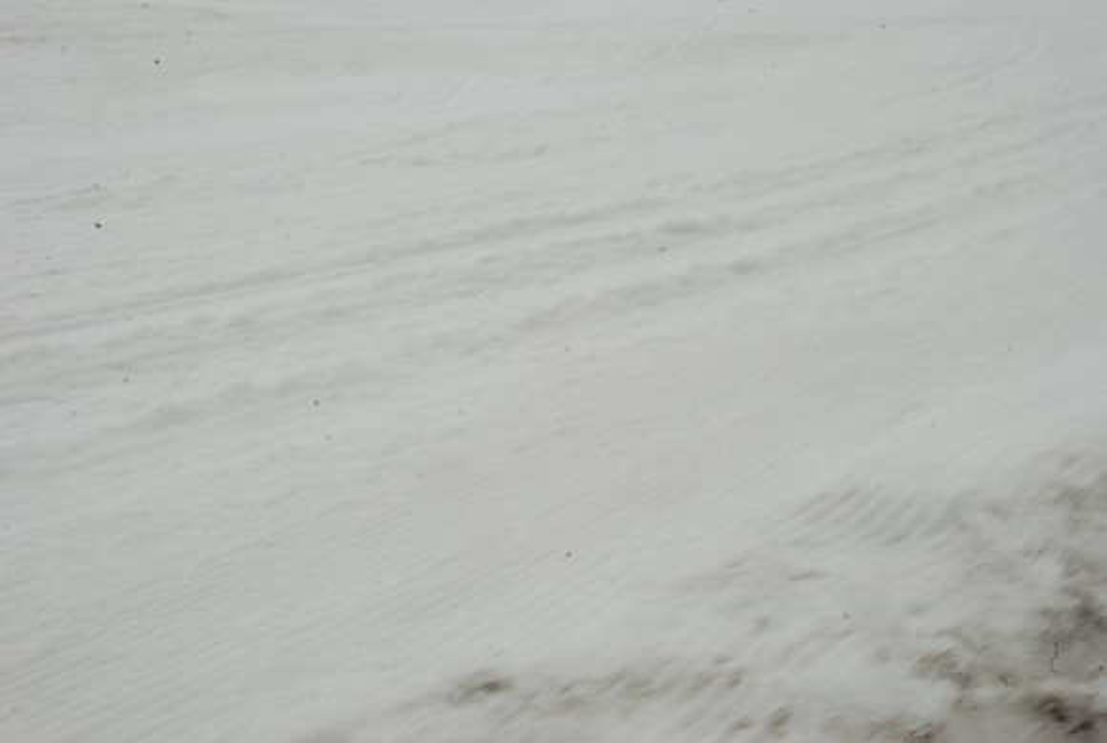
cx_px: 554
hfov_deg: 37.8
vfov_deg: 25.9
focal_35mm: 52
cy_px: 372
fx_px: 1617
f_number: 27
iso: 1000
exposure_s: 1/20
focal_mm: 35
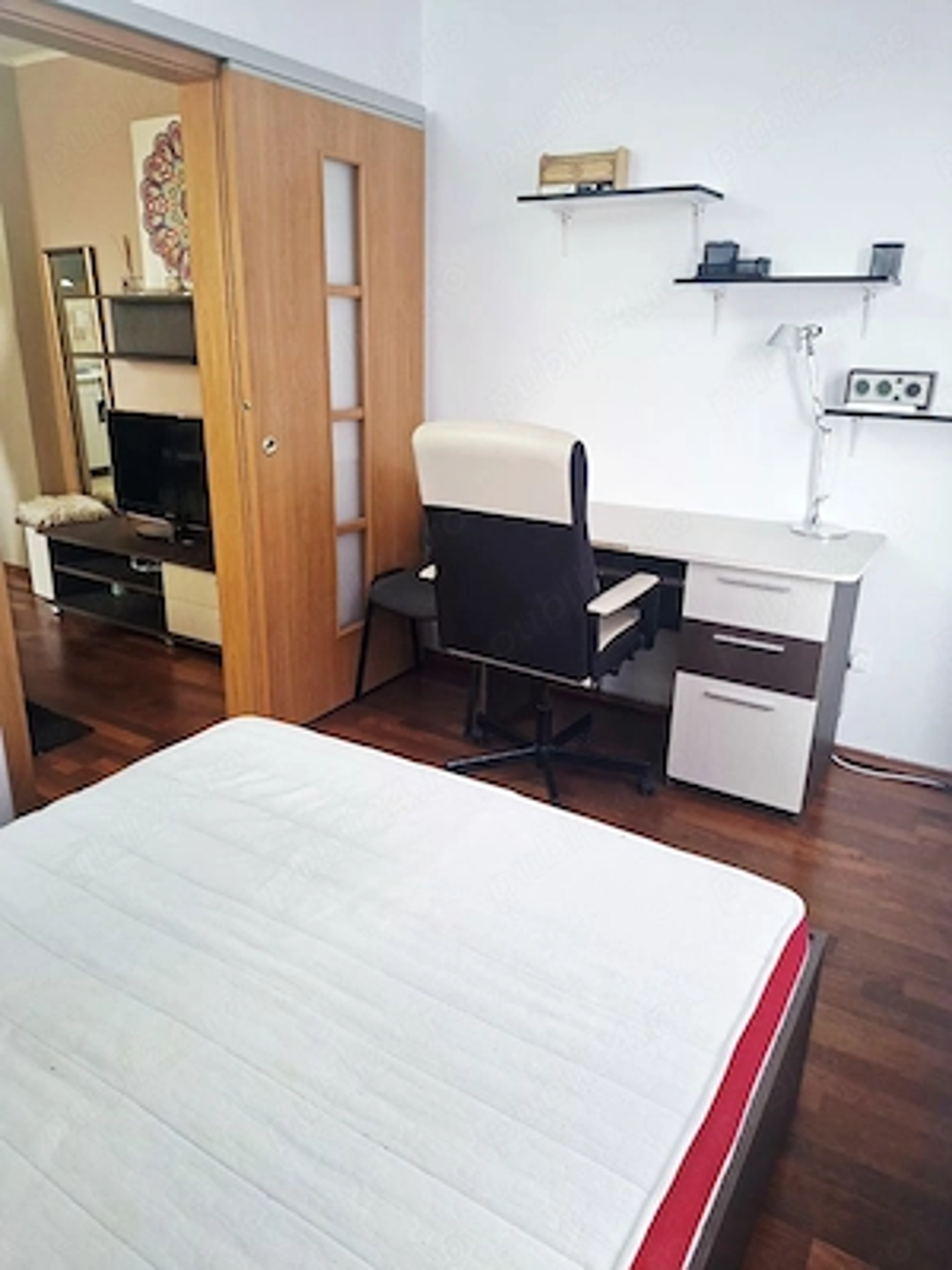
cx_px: 476
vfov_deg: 73.9
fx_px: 843
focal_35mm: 23
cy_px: 635
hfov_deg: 58.9
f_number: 1.8
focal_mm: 5.54
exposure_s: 1/50
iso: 200
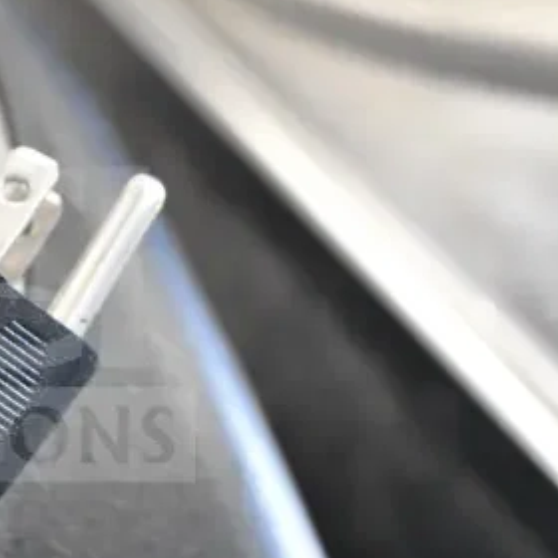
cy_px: 324
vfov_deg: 19.5
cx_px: -30
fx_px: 1623
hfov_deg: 18.9
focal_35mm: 89
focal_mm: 32
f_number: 5
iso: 6400
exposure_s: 1/100
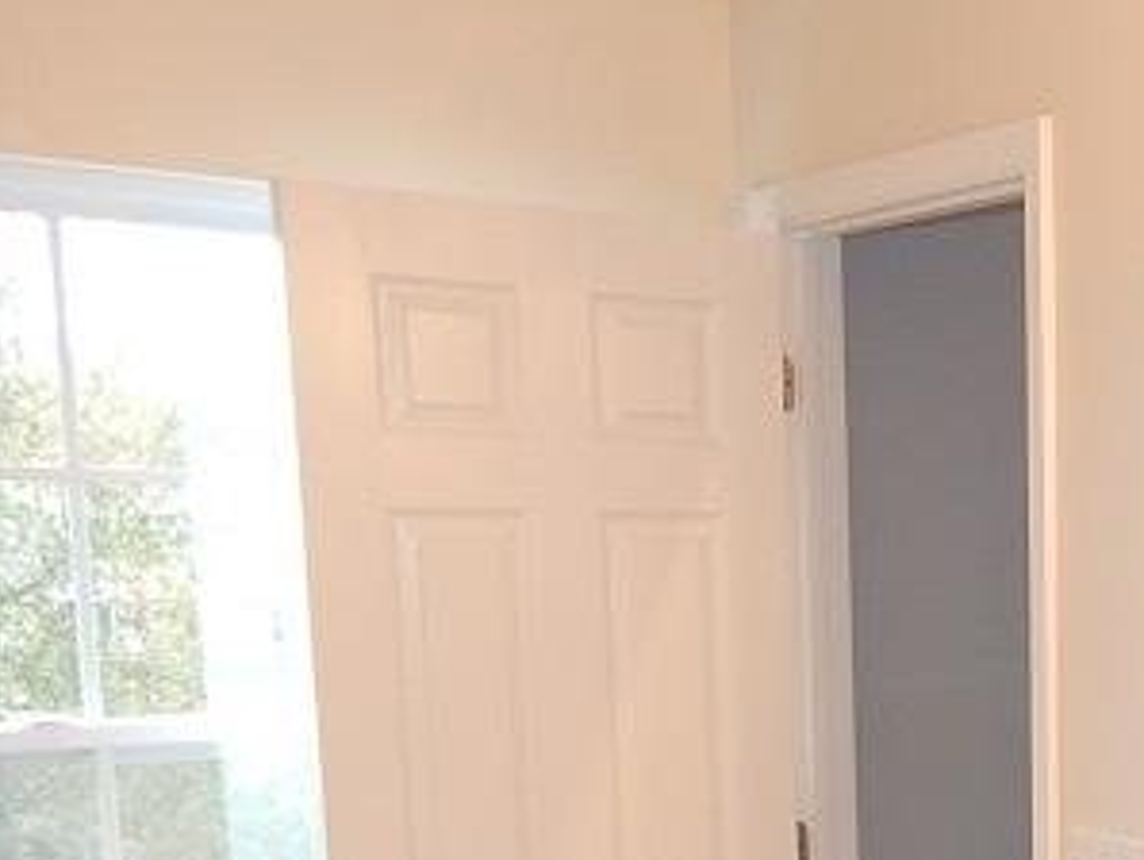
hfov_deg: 29.0
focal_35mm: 59
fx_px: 1951
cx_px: 1313
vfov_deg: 23.7
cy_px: 872
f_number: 3
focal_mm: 4
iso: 125
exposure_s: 1/30
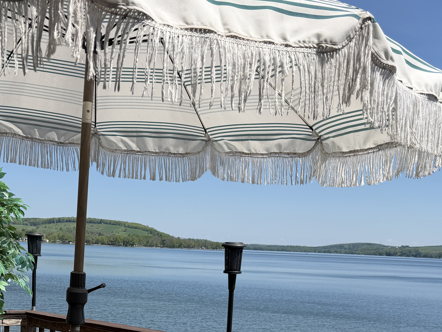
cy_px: 326
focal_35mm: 50
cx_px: 148
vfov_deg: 27.6
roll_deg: -1.6
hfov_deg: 37.8
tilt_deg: -6.5
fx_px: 638
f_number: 1.78
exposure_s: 1/4975
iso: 80
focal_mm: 6.76
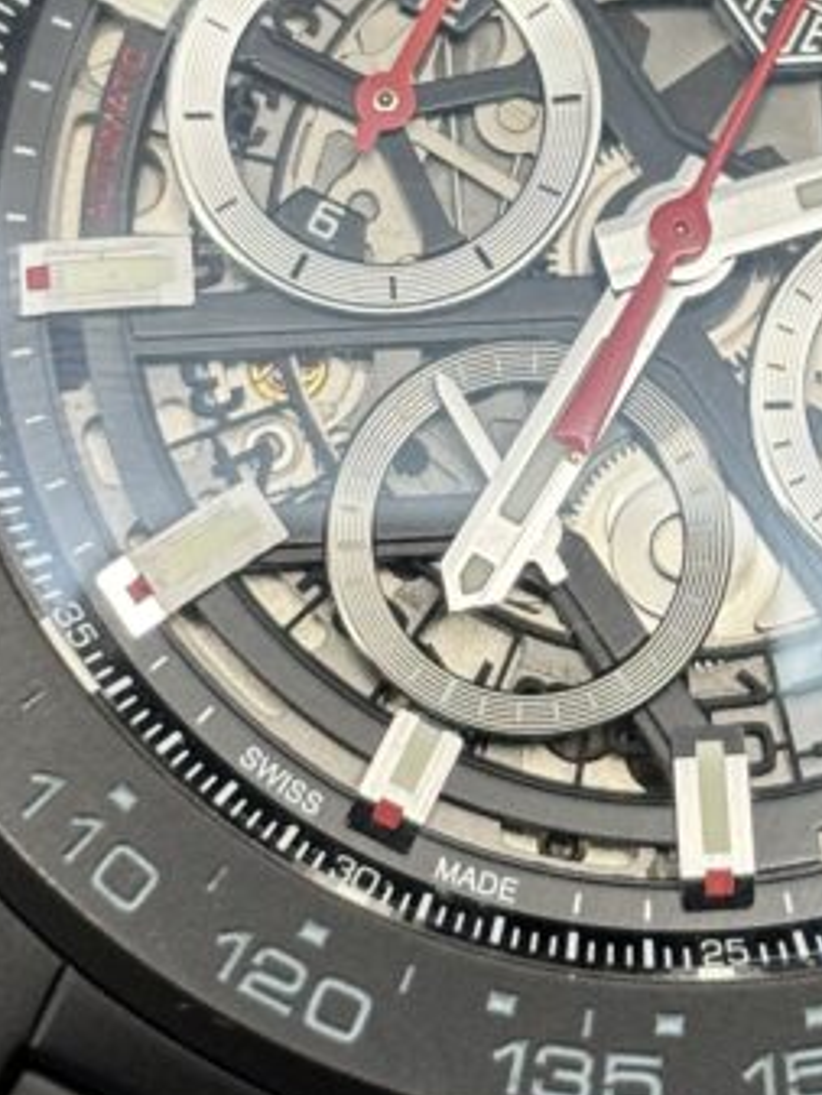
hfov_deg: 9.4
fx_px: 4999
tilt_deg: -79.9
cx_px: 598
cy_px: 205
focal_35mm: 158
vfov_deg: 12.4
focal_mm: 5.96
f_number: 1.6
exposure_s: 1/69
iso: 50
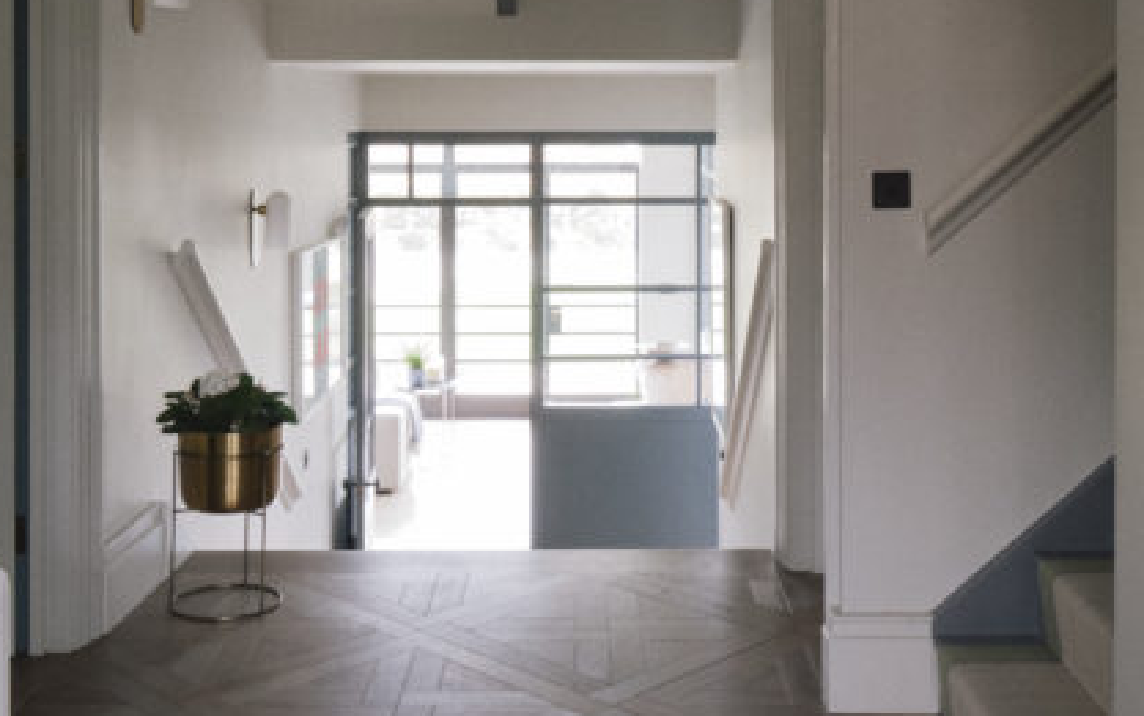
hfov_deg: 44.3
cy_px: 112
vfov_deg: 27.9
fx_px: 1404
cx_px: 639
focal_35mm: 45
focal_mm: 16
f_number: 11
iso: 200
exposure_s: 5
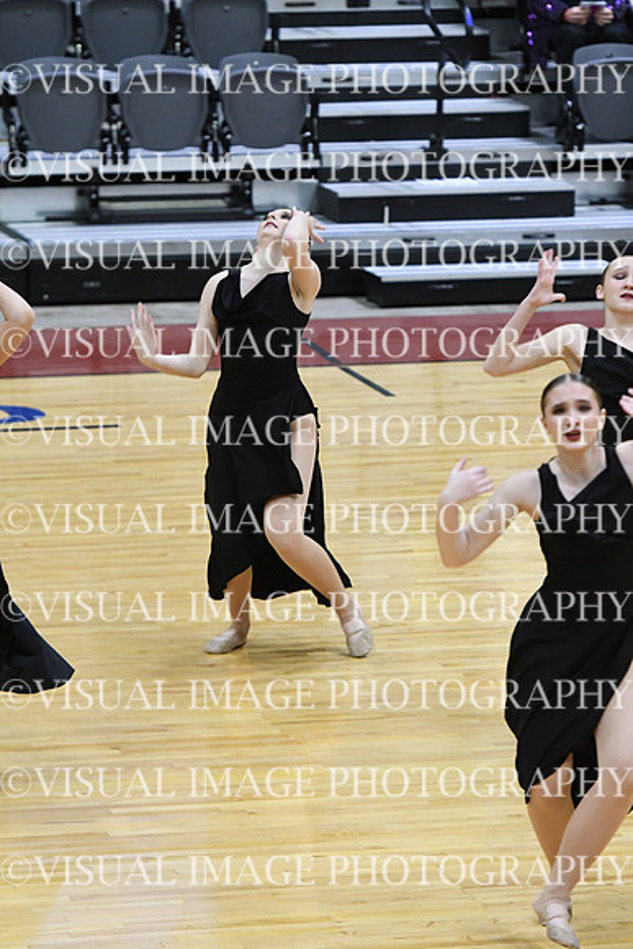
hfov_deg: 6.1
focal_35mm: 225
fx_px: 5930
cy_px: 474
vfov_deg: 9.1
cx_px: 316
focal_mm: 150
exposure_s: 1/400
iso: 4000
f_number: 3.5
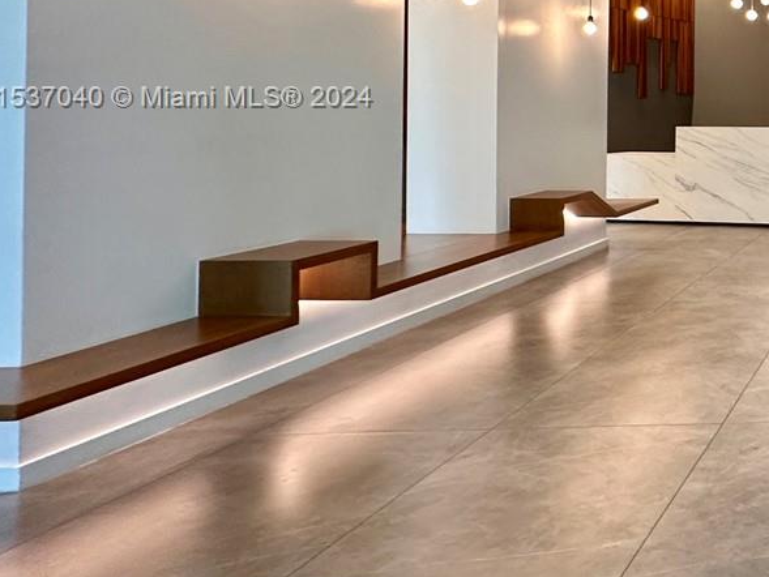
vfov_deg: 36.2
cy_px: 99
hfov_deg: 34.6
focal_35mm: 38
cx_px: 999
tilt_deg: +0.6
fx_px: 844
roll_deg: +0.3
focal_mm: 2.22
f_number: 2.2
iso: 200
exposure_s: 1/60
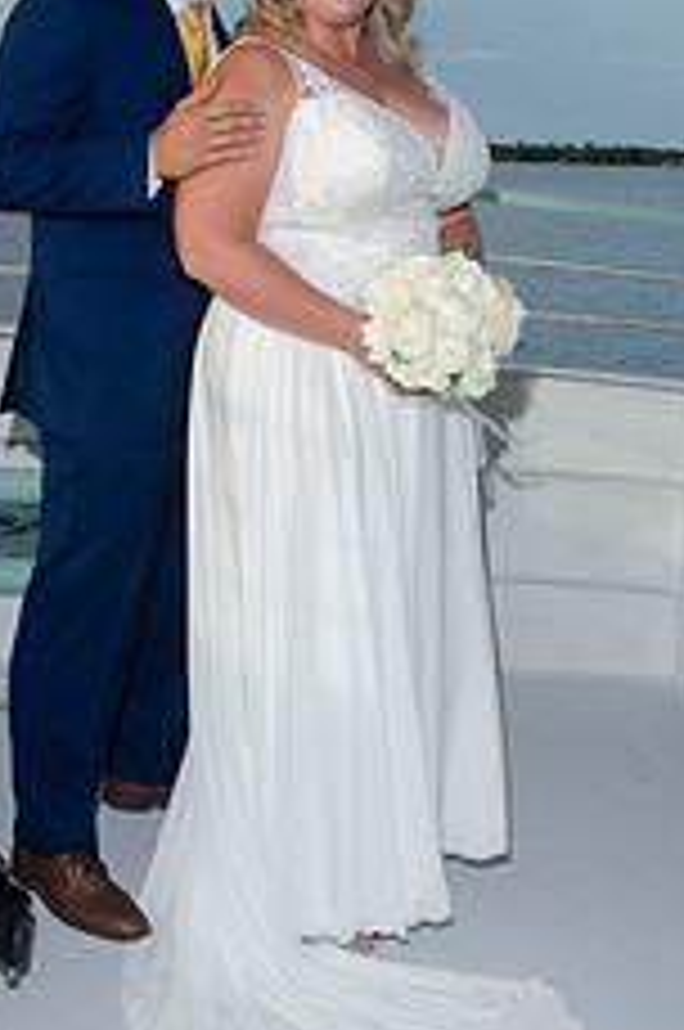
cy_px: 499
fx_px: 1515
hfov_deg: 25.4
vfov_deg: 37.6
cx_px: 360
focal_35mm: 53
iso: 100
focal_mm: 18
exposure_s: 1/250
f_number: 8
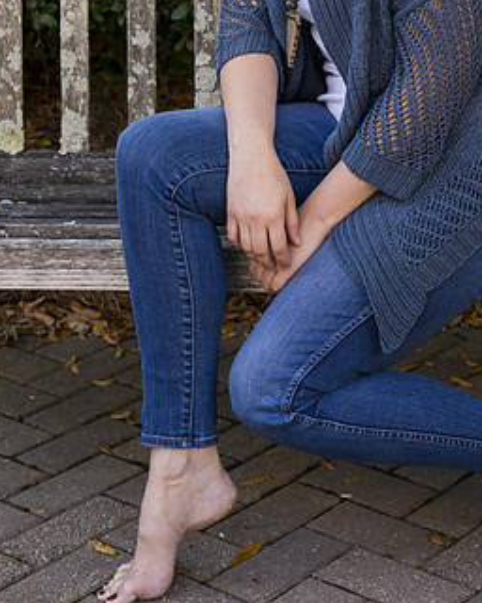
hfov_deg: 16.3
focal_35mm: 94
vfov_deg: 20.0
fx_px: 1676
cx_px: 362
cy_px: 62
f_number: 4.5
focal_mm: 50
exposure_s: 1/400
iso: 800
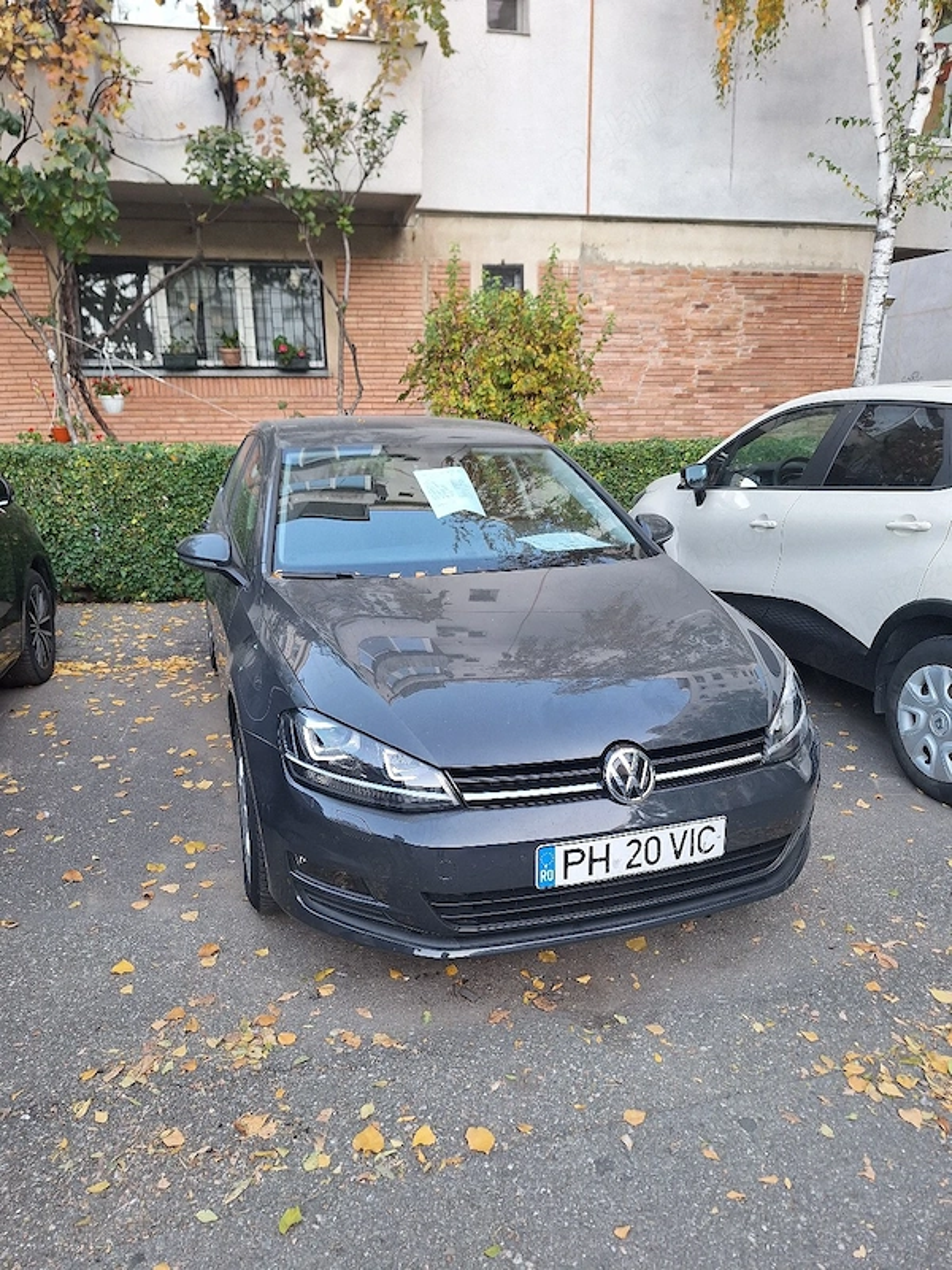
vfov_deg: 73.9
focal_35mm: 23
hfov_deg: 58.9
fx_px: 843
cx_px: 476
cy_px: 635
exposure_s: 1/50
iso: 50
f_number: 1.8
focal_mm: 5.54
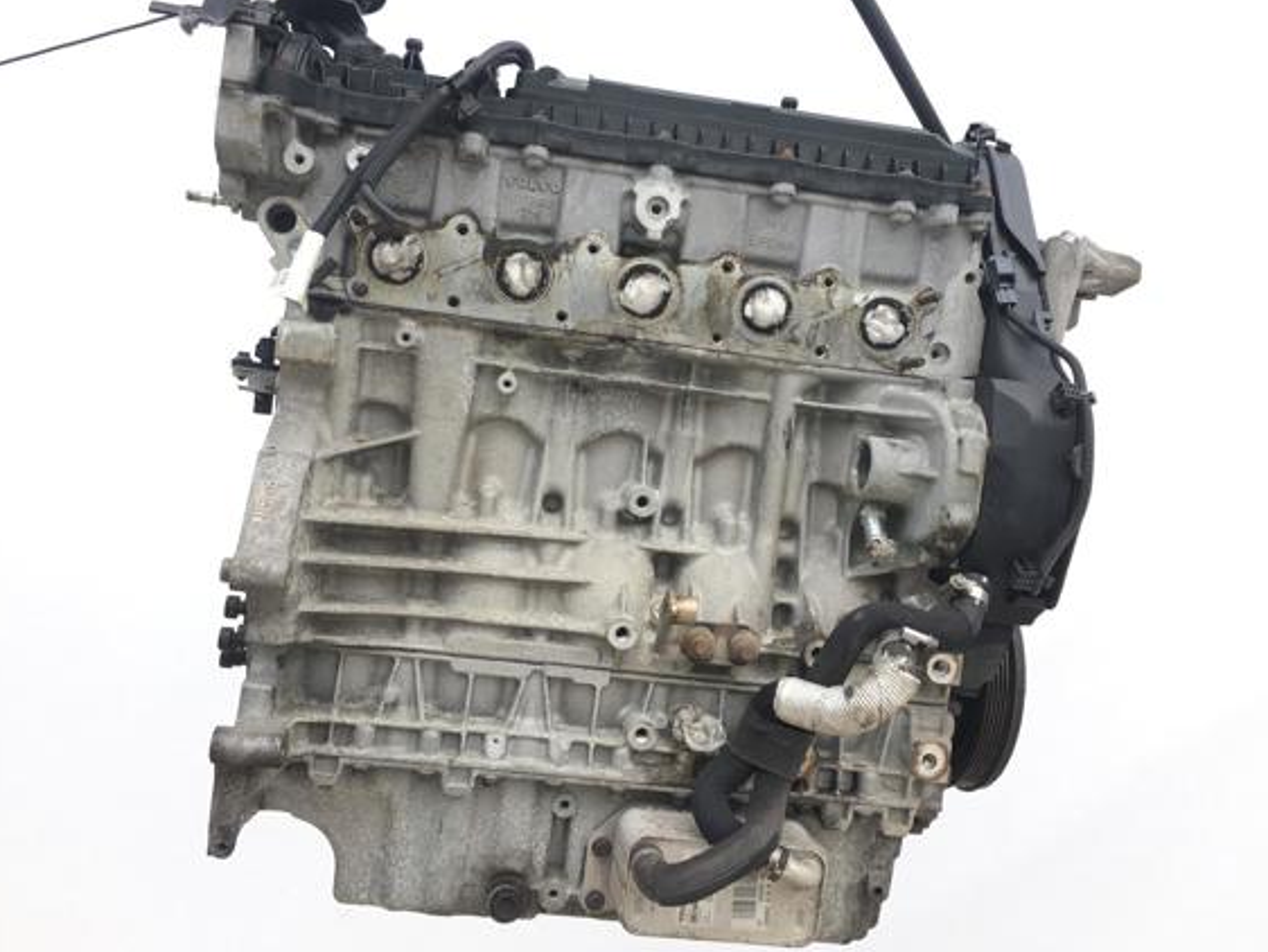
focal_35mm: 33
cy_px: 449
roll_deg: +1.6
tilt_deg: +7.6
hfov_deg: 55.3
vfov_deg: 43.0
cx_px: 623
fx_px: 1209
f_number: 2.2
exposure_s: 1/409
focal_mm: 4.15
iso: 25
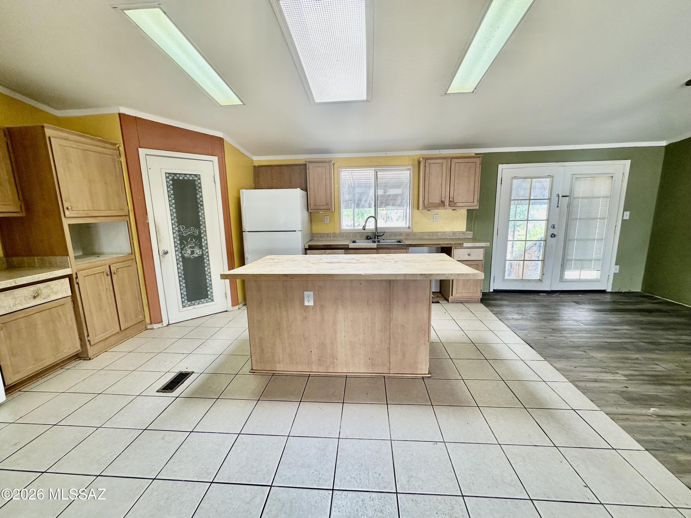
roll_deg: +1.4
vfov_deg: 85.7
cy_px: 259
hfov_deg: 102.1
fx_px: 279
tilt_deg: -9.1
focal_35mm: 14
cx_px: 346
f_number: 2.2
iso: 125
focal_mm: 2.22
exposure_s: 1/120
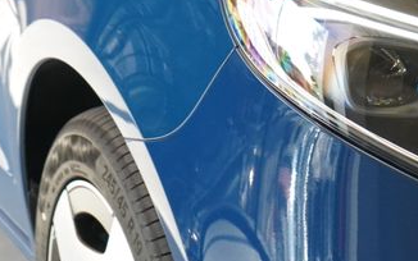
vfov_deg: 5.9
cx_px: 431
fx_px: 2553
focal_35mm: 224
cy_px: 52
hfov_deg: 9.3
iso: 4000
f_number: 5.6
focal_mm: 70
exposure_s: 1/160
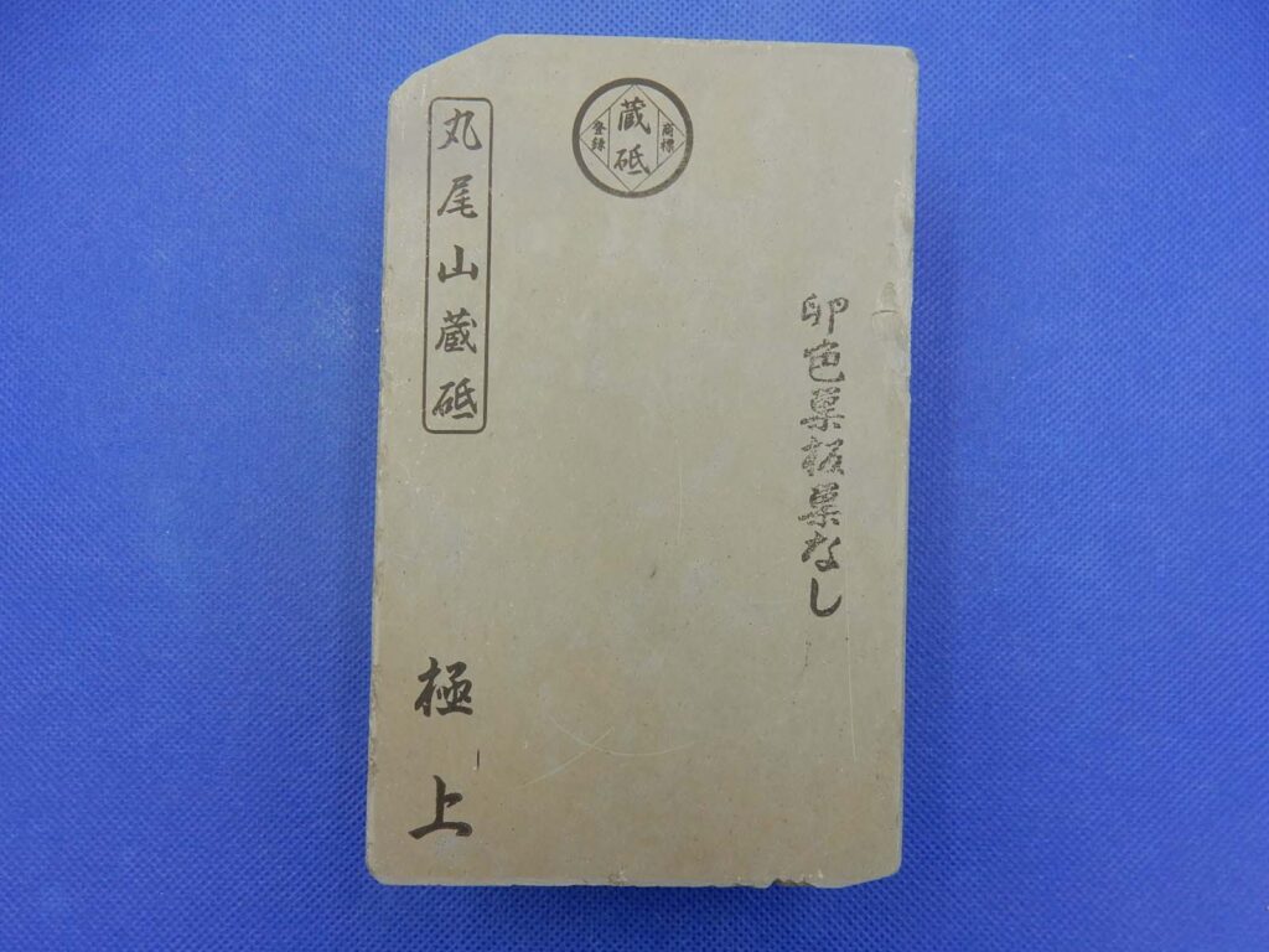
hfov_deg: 69.4
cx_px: 634
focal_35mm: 25
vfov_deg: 54.9
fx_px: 916
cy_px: 476
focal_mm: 4.5
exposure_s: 1/80
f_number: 3.7
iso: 125
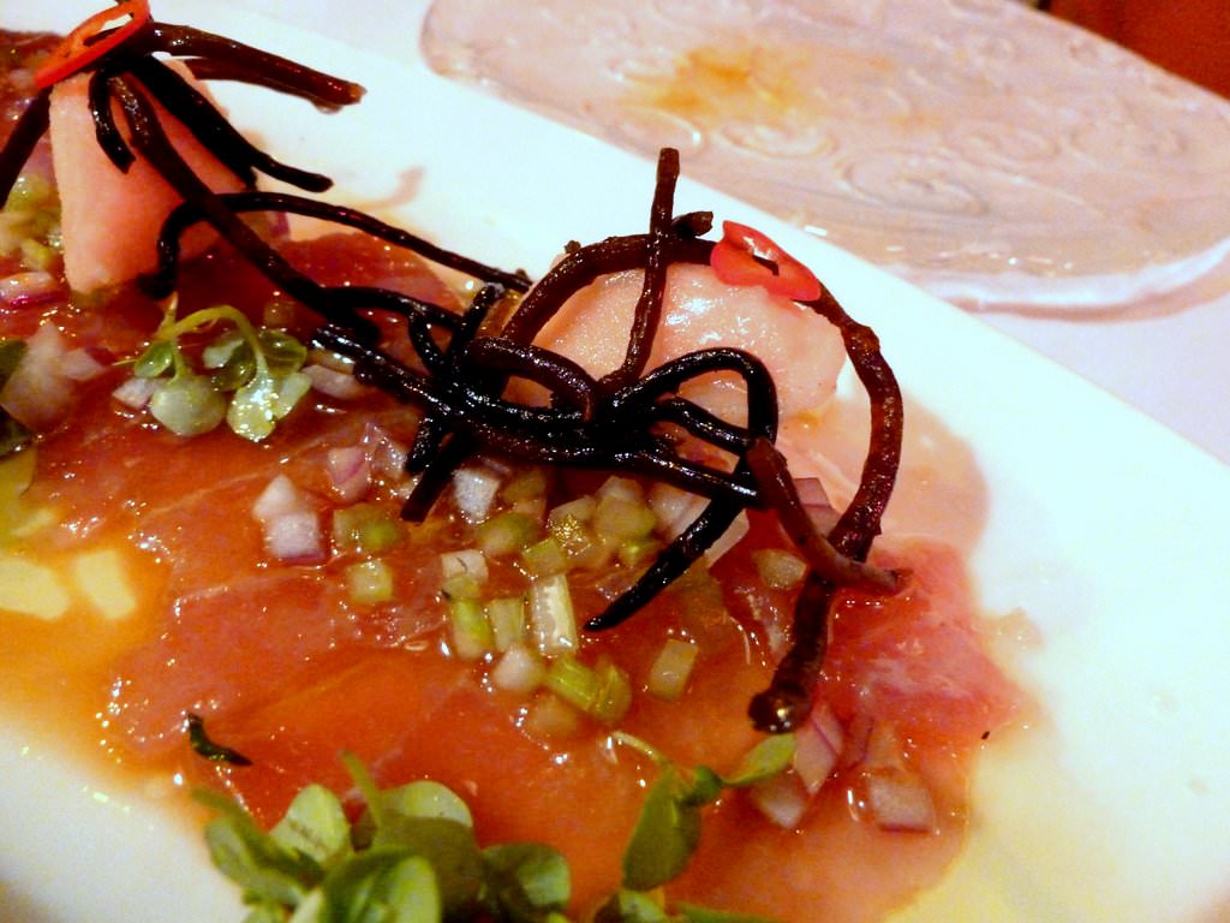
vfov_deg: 54.9
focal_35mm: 25
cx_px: 615
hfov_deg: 69.4
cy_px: 462
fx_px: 888
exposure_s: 1/10
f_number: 3.3
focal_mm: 4.1
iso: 800
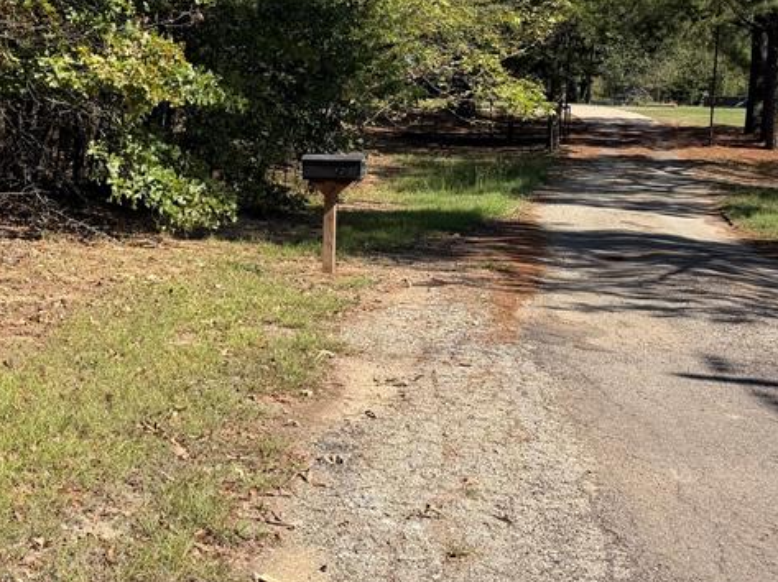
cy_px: 206
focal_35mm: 52
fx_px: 1168
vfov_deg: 27.9
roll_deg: +0.7
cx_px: -33
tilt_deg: -5.2
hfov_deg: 33.2
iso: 80
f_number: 1.78
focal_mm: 6.76
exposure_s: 1/3145
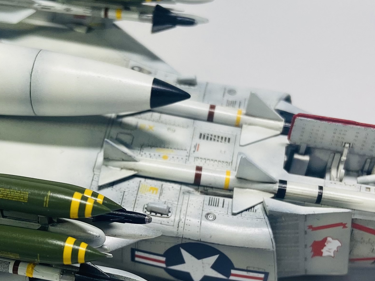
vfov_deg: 21.8
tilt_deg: -26.5
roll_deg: +3.9
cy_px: 194
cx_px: 98
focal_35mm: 67
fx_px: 726
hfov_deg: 28.6
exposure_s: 1/219
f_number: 1.8
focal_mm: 4.25
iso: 32
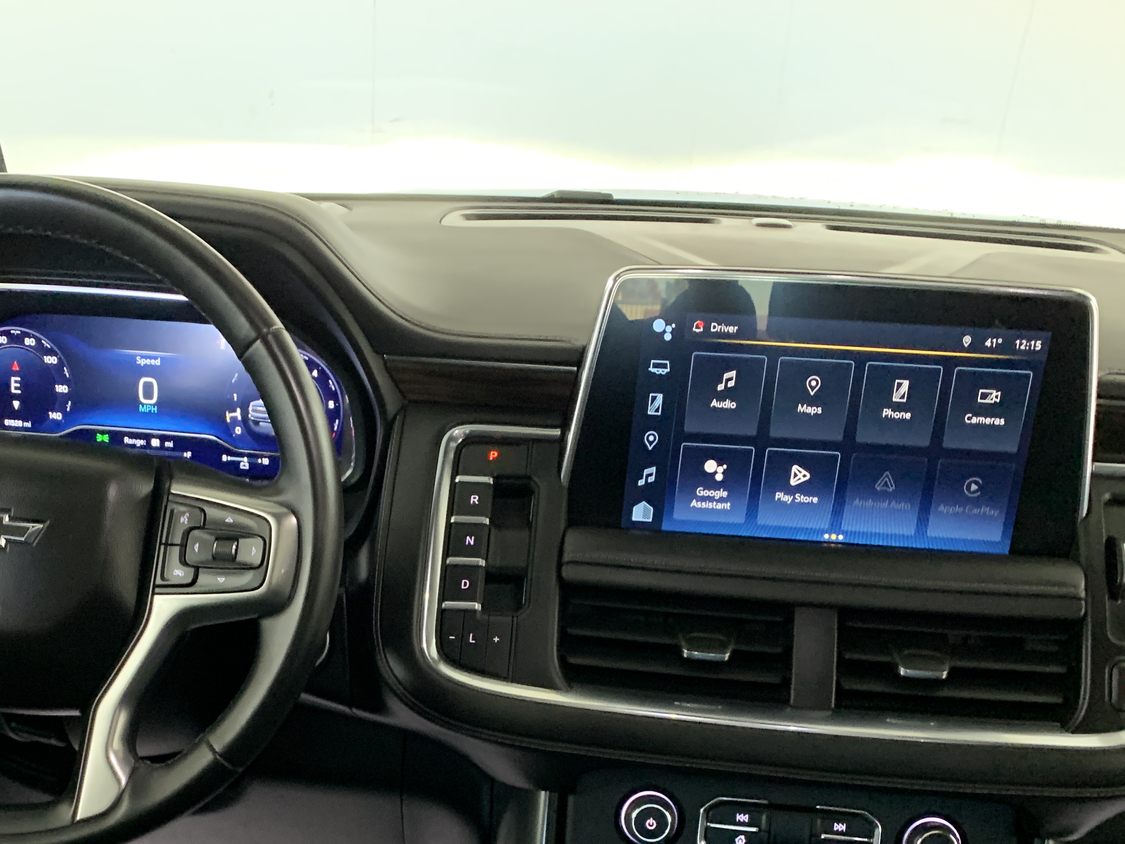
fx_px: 1430
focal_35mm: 44
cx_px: 395
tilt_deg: -27.9
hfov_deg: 42.5
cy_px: 702
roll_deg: -0.6
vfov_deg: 31.8
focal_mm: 4.25
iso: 500
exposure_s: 1/30
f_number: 1.8
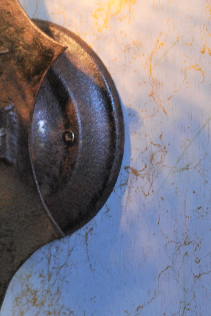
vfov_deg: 8.9
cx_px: -17
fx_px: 2034
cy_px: 125
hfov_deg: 5.9
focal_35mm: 232
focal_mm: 62
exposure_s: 1/13
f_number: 5.3
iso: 400
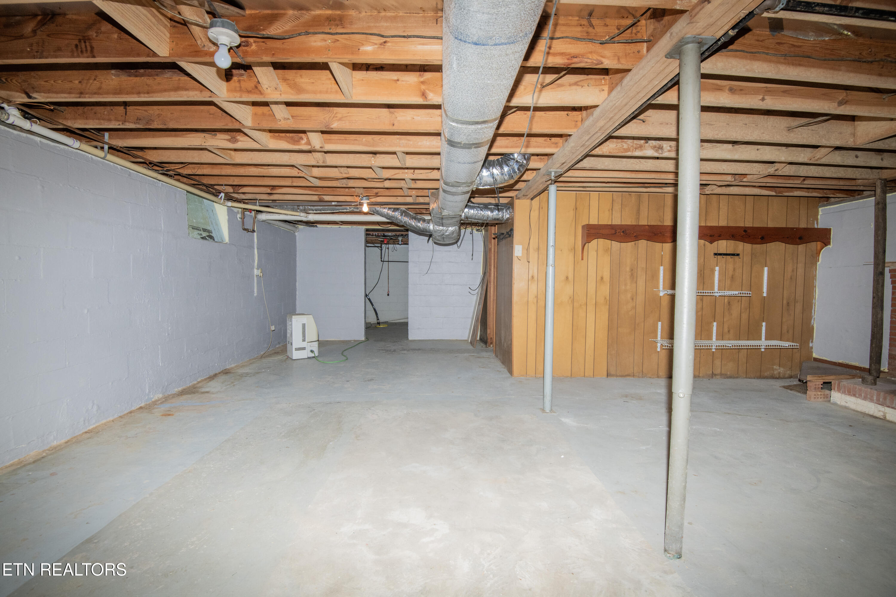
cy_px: 298
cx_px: 448
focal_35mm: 16
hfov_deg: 96.7
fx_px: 398
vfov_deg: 73.7
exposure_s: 1/160
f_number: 9
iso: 640
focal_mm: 16
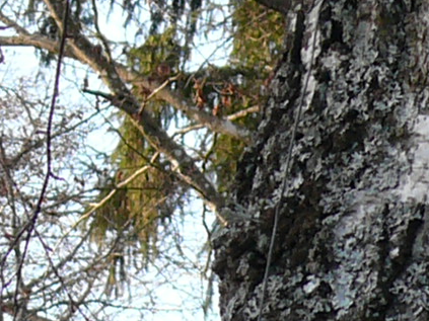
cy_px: 508
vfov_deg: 2.9
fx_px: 6381
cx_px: 649
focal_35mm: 515
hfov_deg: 3.8
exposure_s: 1/100
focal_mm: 13.6
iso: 100
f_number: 4
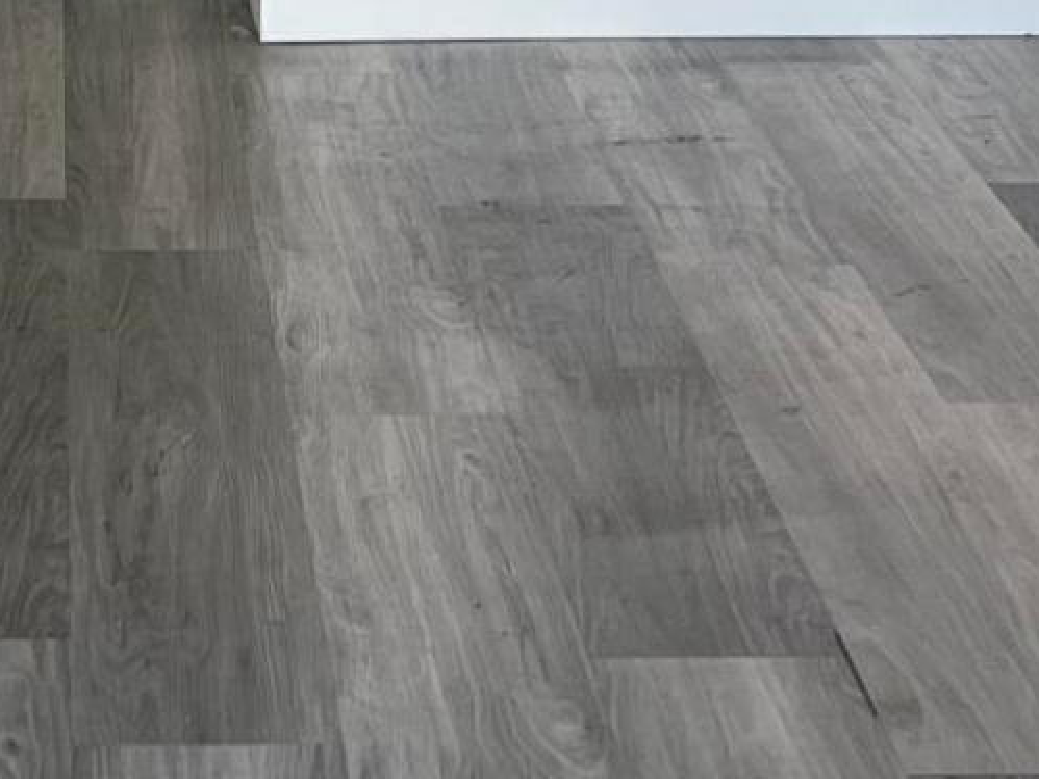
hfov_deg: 12.9
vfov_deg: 9.2
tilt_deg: -2.0
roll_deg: +2.2
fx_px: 4501
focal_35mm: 150
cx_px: -81
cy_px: -871
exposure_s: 1/207
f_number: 1.5
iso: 40
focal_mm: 5.7
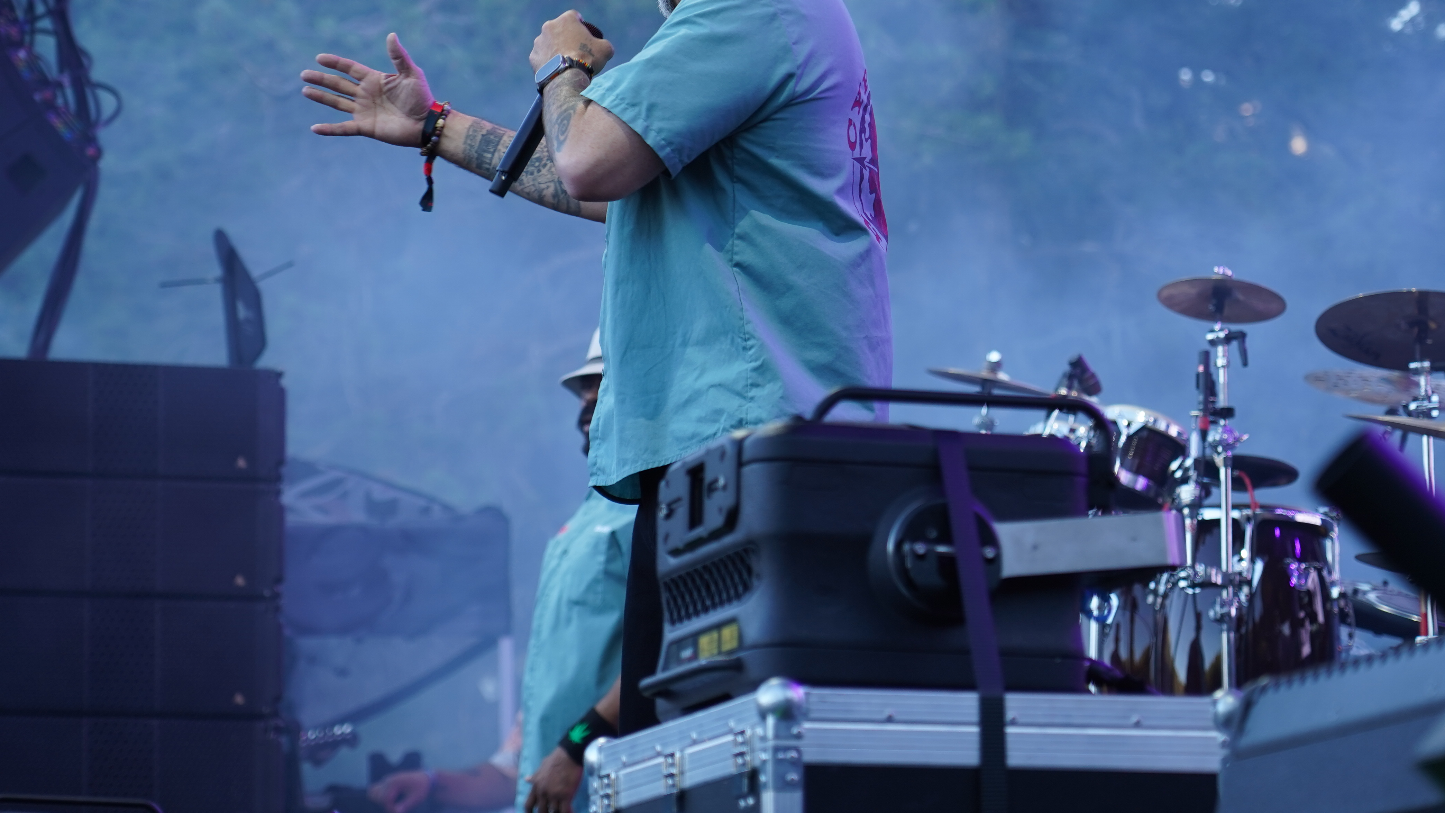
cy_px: 252
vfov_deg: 7.7
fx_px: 6054
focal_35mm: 158
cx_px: 586
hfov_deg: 13.6
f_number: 4
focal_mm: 105
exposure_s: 1/160
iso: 250
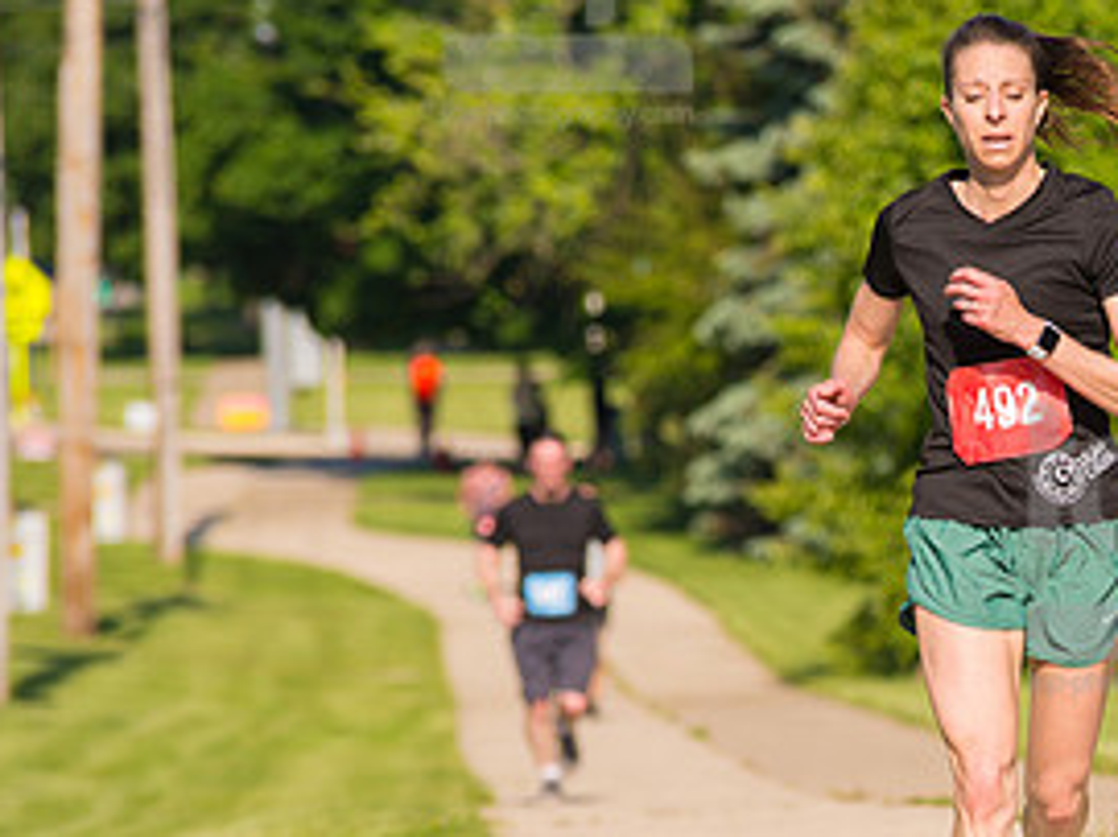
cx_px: 1155
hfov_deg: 4.8
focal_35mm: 412
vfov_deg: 3.6
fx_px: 13301
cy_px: 550
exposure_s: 1/2000
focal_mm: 200
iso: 400
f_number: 5.6
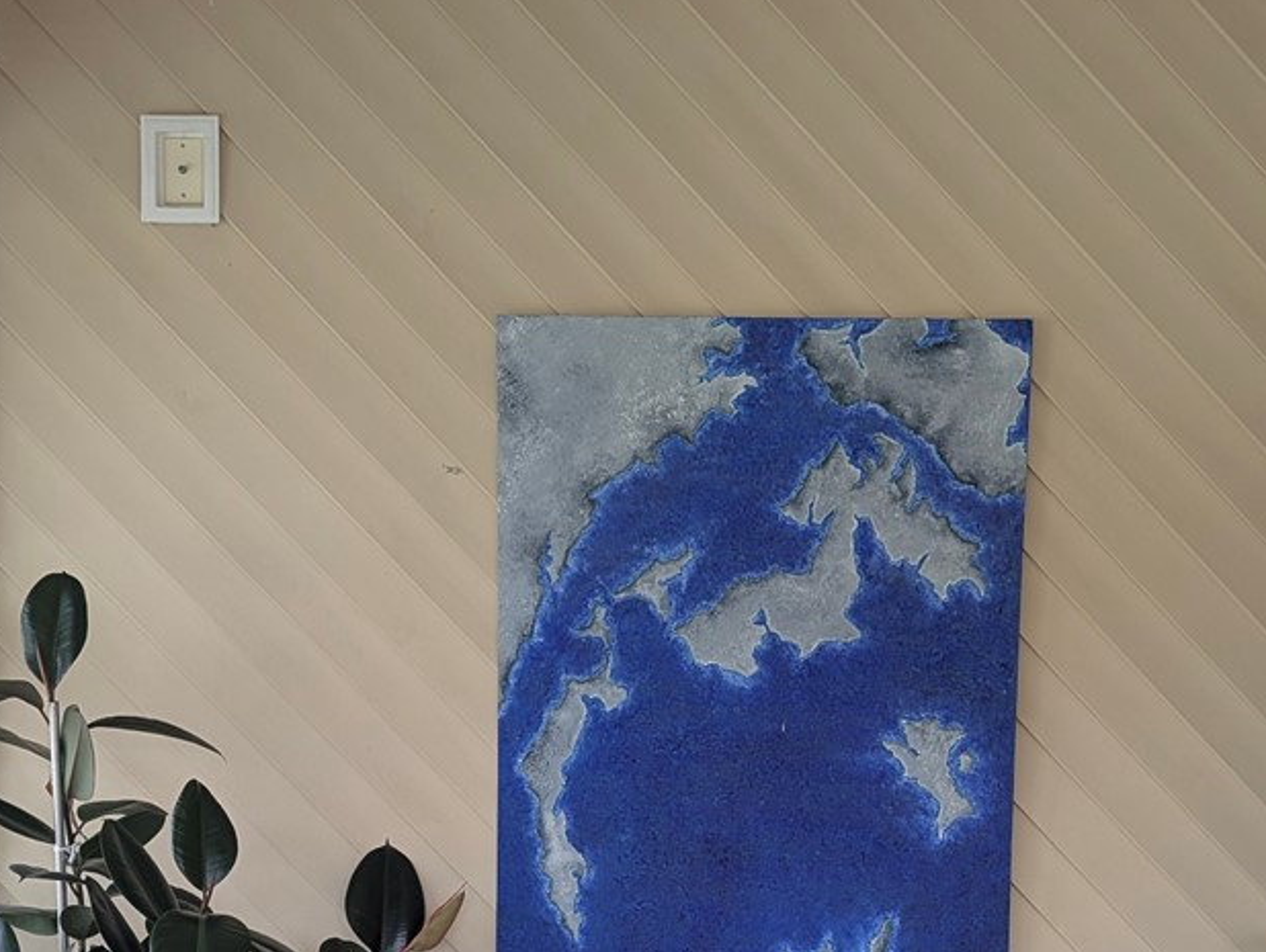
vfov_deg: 23.0
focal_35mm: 62
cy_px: 890
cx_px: 639
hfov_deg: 31.2
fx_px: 2270
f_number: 1.68
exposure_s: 1/109
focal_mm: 6.9
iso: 40
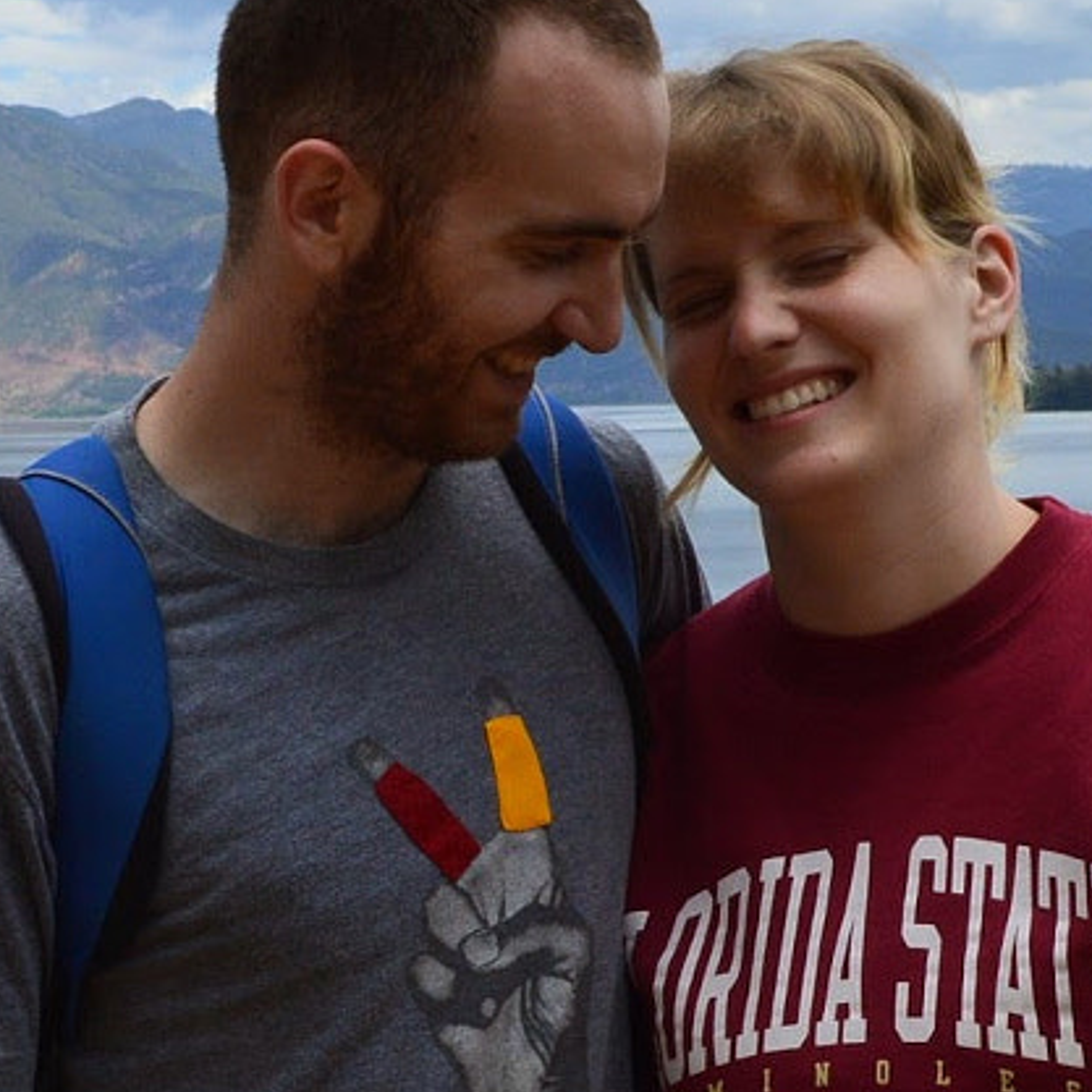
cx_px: 335
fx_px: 4533
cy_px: 977
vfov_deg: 13.6
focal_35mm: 127
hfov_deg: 13.7
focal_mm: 26
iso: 400
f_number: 11
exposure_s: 1/400
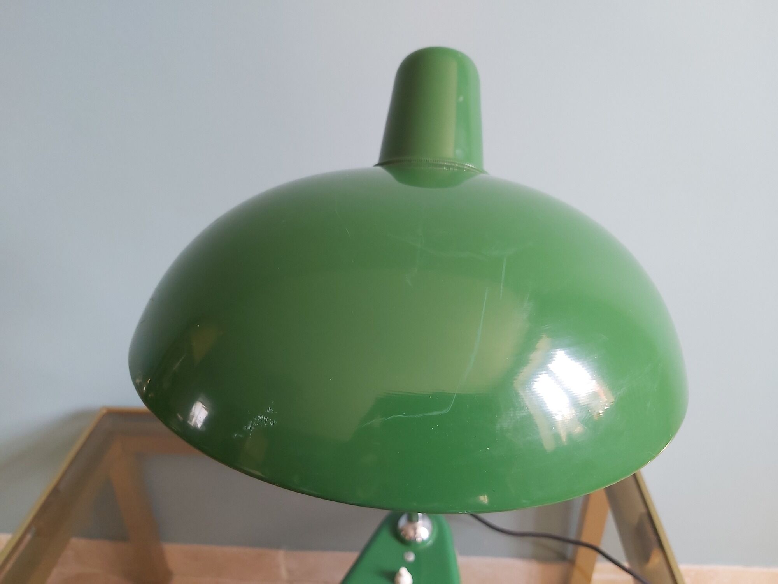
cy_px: 292
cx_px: 389
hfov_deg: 67.3
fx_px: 584
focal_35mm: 26
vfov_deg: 53.1
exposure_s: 1/60
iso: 160
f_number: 1.7
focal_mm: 3.92
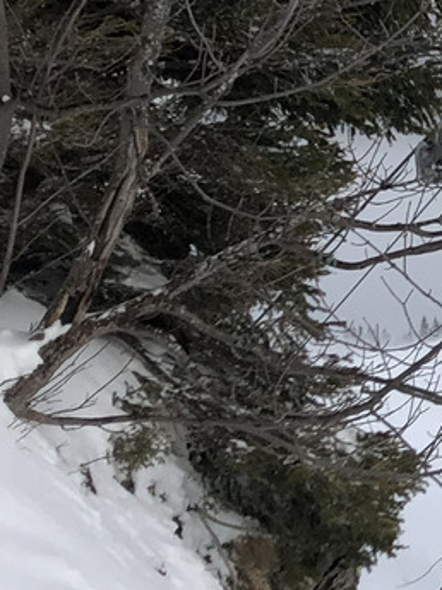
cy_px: 65
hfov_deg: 10.3
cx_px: 935
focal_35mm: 130
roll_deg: +2.4
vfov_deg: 15.0
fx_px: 2217
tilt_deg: -6.5
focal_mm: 4
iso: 20
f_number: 1.8
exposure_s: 1/2558
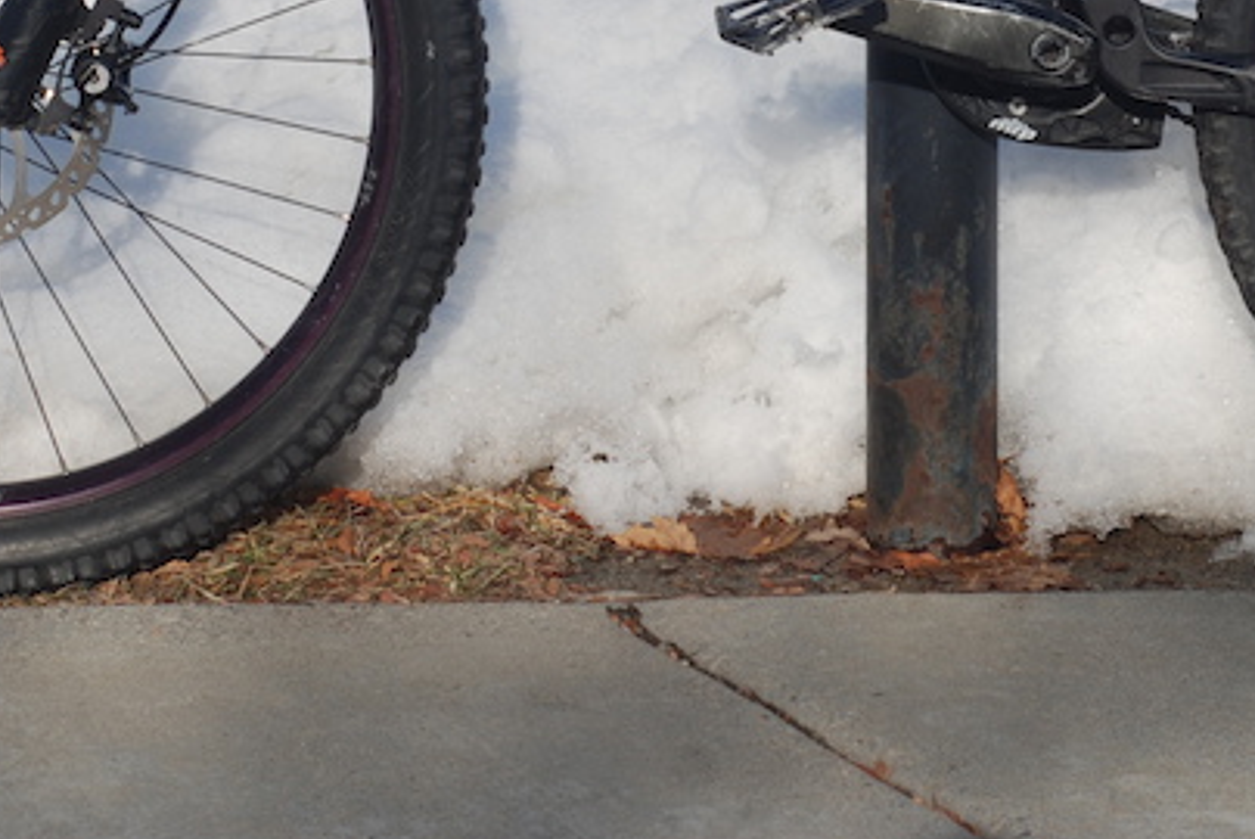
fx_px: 6628
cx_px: 798
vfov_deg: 7.2
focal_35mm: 190
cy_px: -213
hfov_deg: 10.8
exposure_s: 1/320
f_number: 9
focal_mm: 50
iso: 100
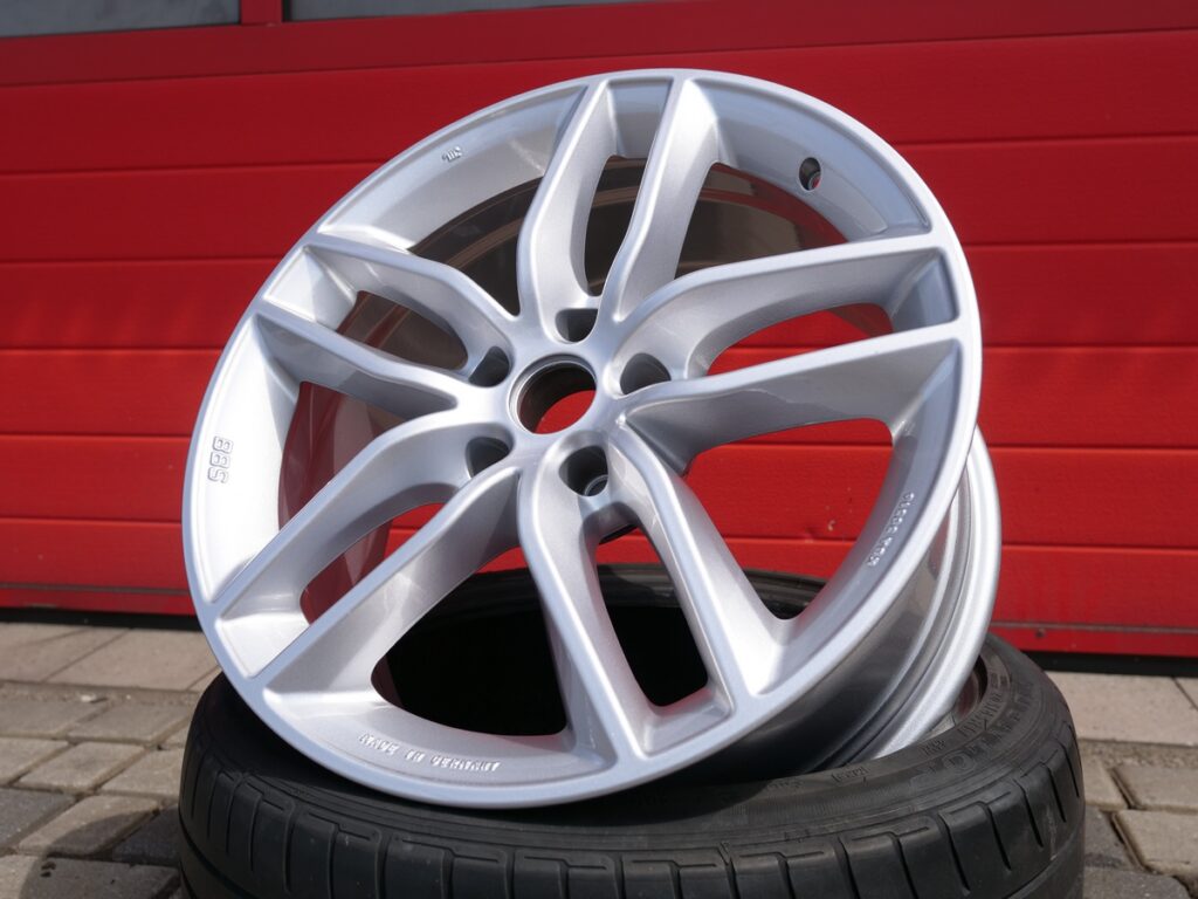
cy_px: 450
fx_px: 1107
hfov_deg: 56.8
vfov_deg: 44.2
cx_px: 599
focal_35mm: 32
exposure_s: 1/2000
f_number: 3.5
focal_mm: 16
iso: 200
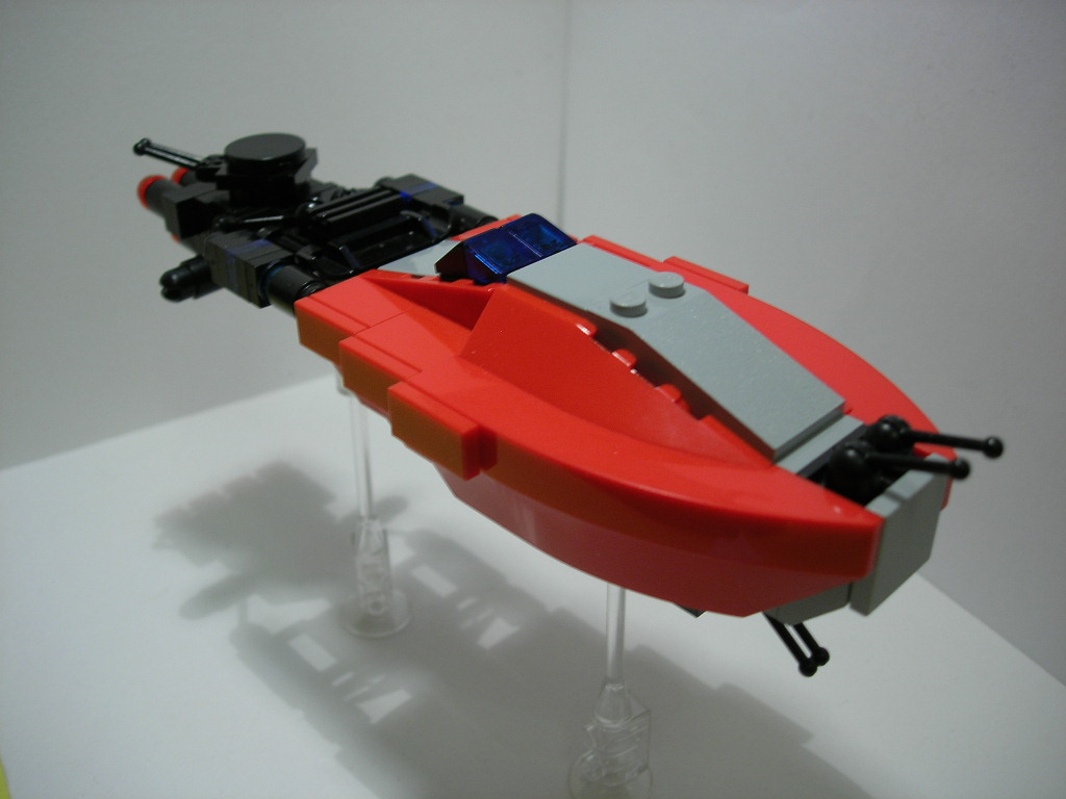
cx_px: 533
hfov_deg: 49.0
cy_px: 400
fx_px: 1170
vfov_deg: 37.7
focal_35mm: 38
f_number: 2.8
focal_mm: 7.8
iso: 64
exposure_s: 1/14.8
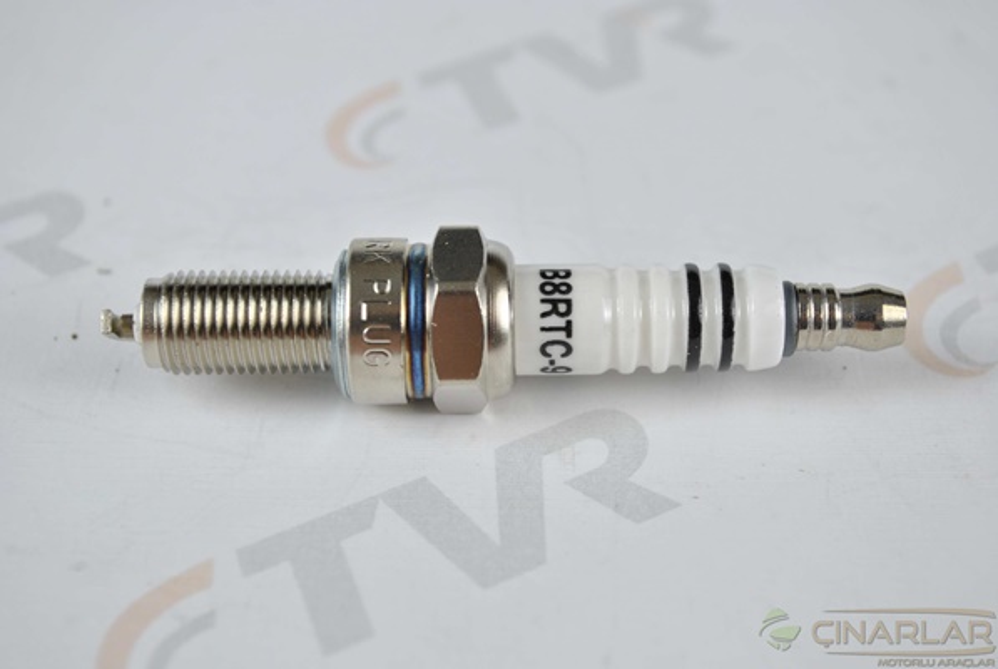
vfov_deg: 20.2
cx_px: 499
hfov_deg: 29.8
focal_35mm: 68
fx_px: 1874
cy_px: 334
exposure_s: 1/25
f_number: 6.3
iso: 200
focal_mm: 45
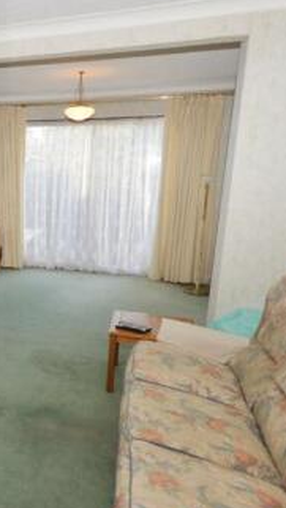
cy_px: 268
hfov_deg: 31.6
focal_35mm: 32
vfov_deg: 61.0
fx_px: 432
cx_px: -44
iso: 400
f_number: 5
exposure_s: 1/125
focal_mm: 10
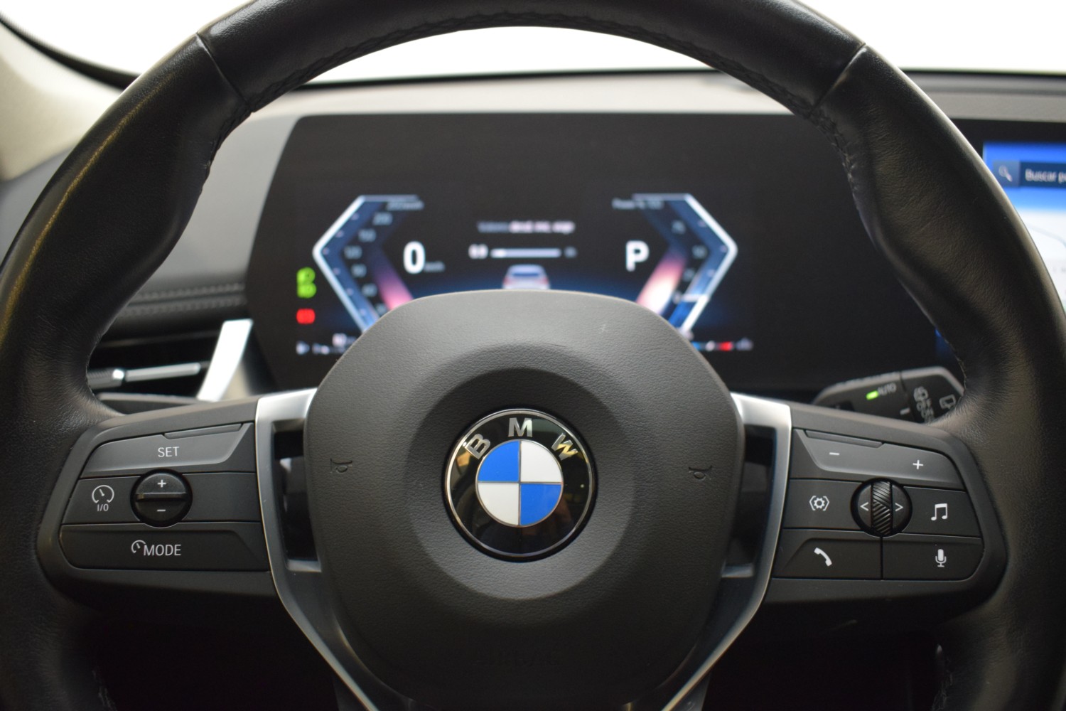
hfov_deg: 59.5
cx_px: 533
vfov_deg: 41.7
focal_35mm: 32
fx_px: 933
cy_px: 356
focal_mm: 21
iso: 1800
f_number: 3.8
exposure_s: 1/60
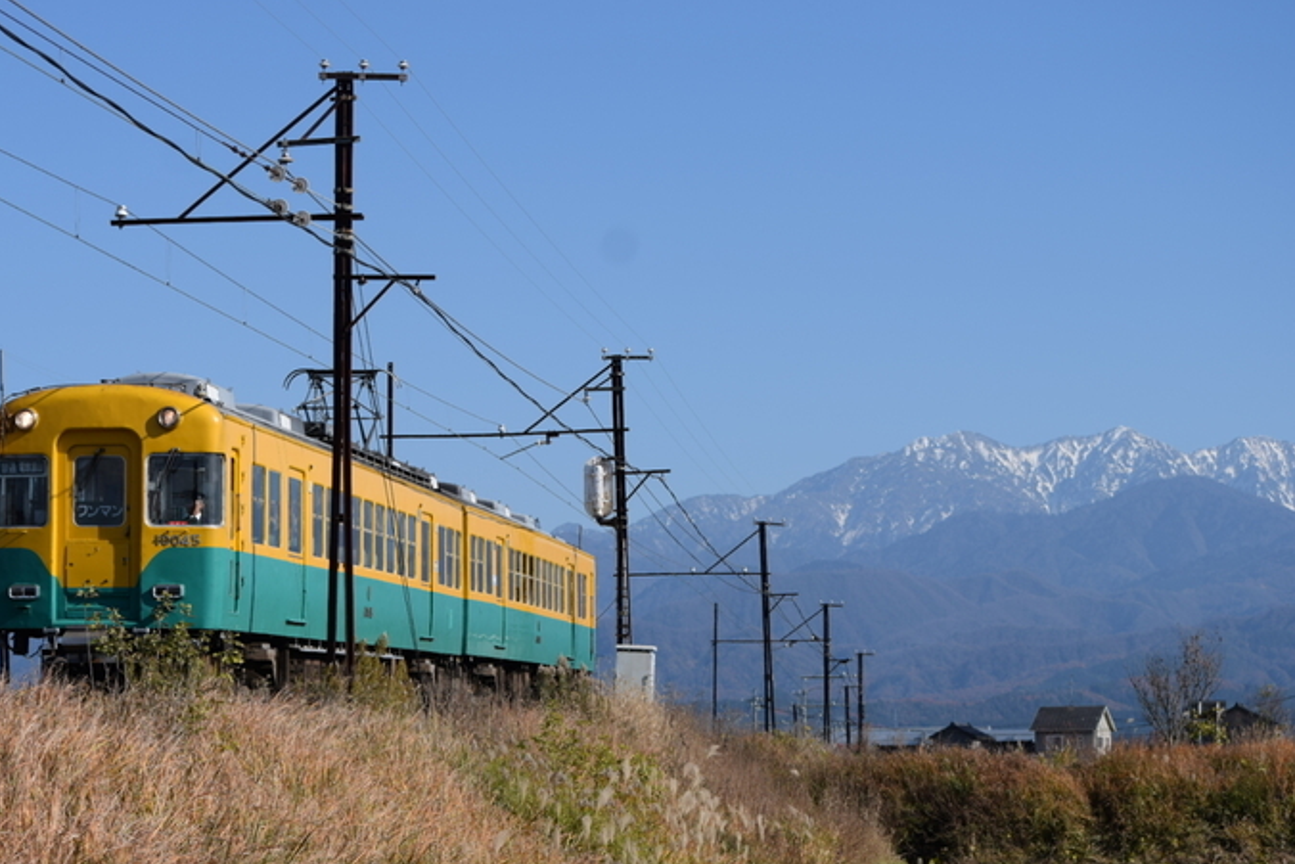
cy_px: 499
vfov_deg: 14.0
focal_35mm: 98
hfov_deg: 20.9
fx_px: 3511
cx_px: 567
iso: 100
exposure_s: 1/800
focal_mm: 55
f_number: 5.6
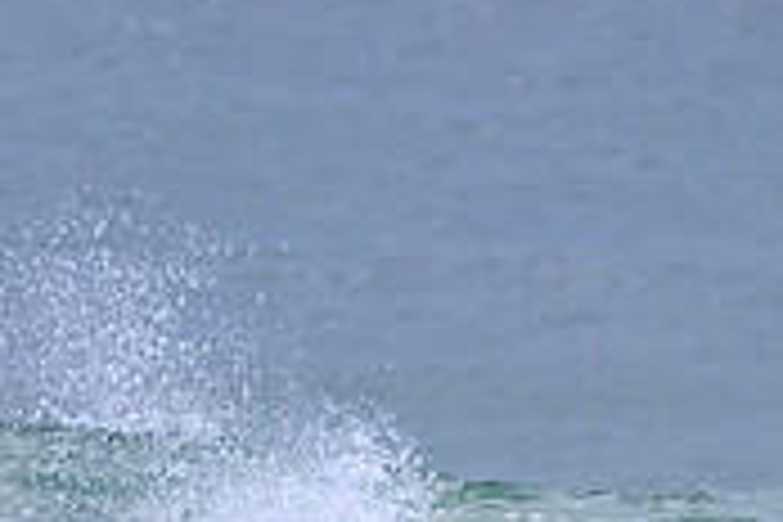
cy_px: 623
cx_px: -27
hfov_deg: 1.0
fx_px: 45041
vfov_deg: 0.7
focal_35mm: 2071
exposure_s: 1/1600
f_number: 11
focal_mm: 620
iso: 4000
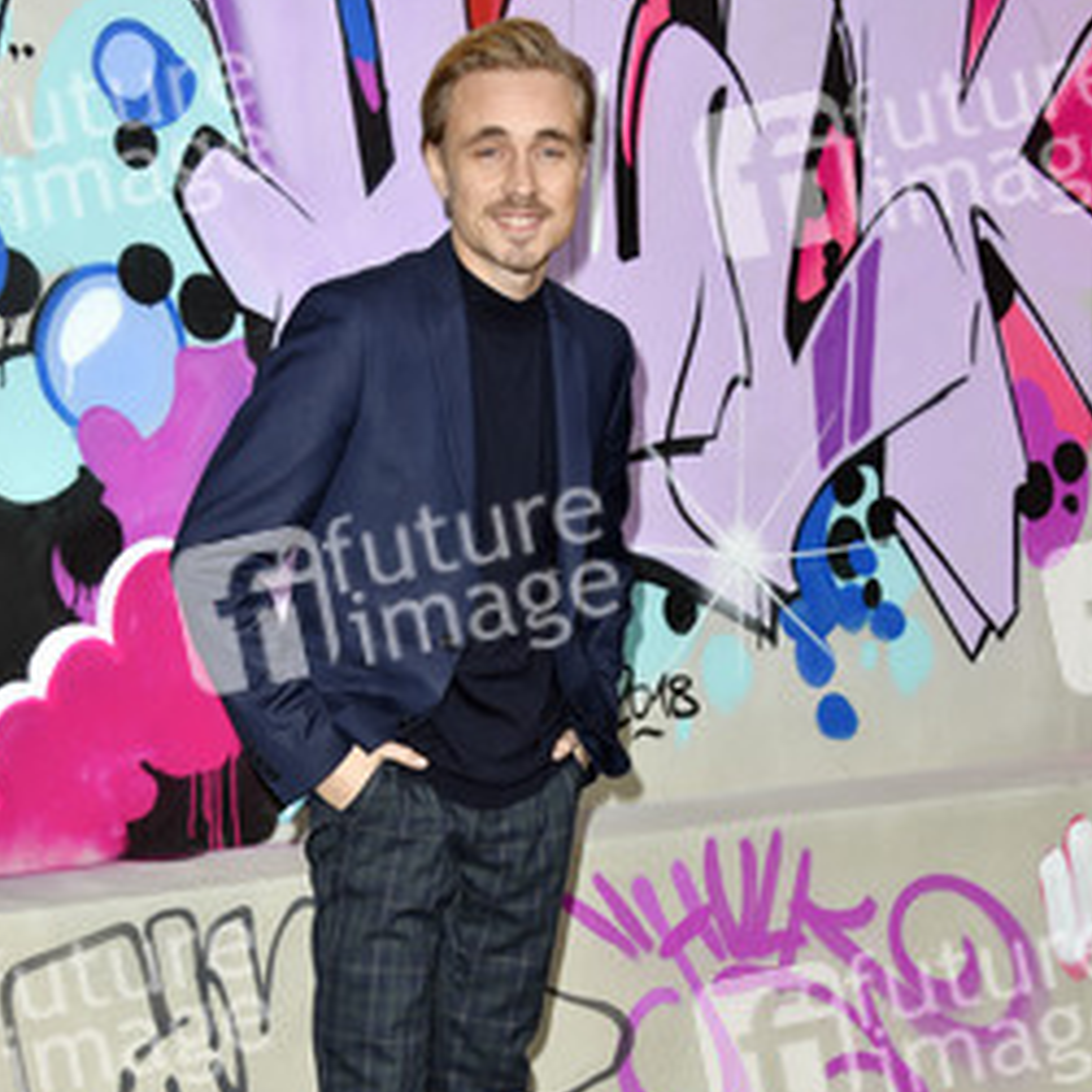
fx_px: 2998
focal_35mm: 84
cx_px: 522
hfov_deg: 20.6
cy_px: 809
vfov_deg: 20.5
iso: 250
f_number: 7.1
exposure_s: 1/200
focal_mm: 62
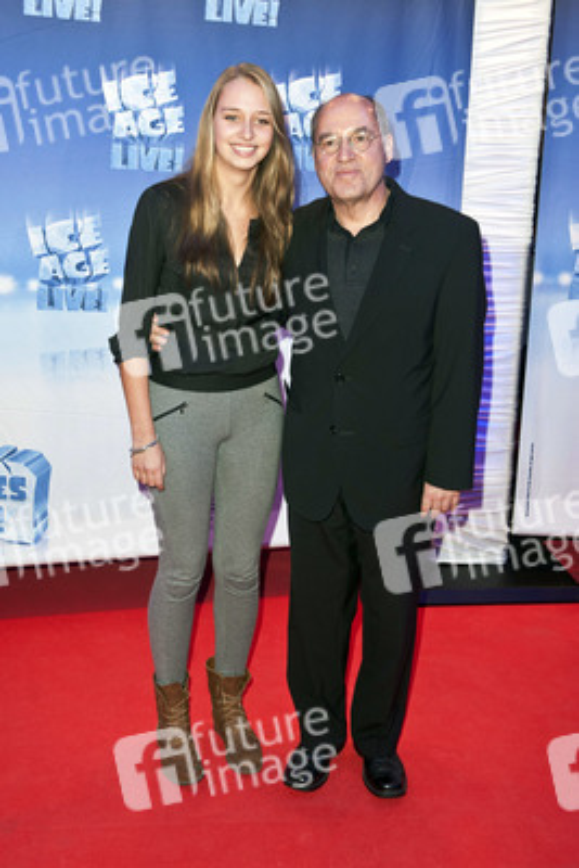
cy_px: 434
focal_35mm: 38
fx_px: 916
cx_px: 290
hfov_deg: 35.1
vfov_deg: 50.7
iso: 800
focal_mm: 38
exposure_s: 1/200
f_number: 5.6
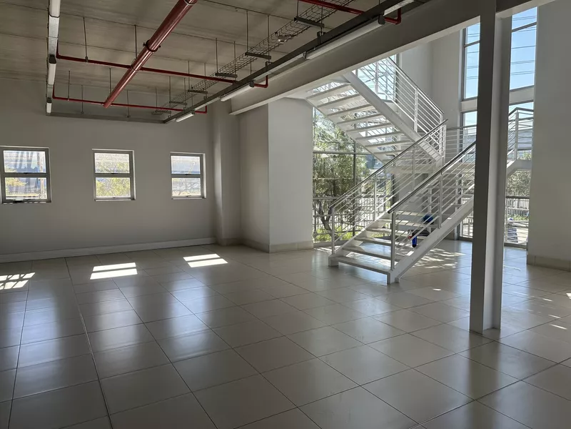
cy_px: 214
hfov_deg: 71.6
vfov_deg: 56.8
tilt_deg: -5.8
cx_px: 286
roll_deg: +0.4
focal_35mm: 24
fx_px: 396
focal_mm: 6.86
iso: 80
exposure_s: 1/570
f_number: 1.78
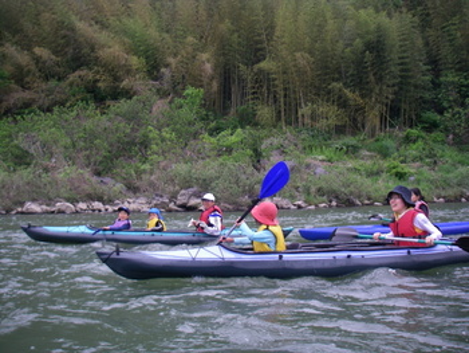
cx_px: 234
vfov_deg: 37.8
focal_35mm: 38
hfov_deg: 48.9
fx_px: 515
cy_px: 176
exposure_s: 1/200
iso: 64
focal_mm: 6.3
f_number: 3.3
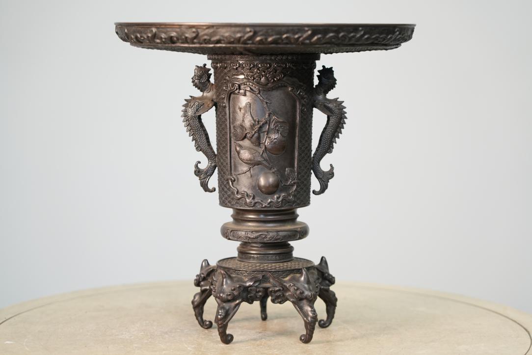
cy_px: 178
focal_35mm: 105
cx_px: 266
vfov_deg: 13.0
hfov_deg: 19.5
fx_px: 1552
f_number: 4
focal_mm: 105
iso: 2000
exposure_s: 1/125
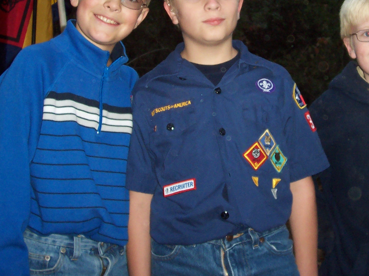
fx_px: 703
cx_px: 254
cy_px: 72
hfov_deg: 29.1
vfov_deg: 22.1
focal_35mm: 66
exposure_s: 1/60
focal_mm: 5.6
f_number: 2.8
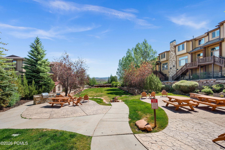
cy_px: 75
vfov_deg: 81.1
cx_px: 112
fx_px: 87
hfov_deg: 104.3
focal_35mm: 14
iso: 400
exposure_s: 1/800
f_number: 8
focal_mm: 14
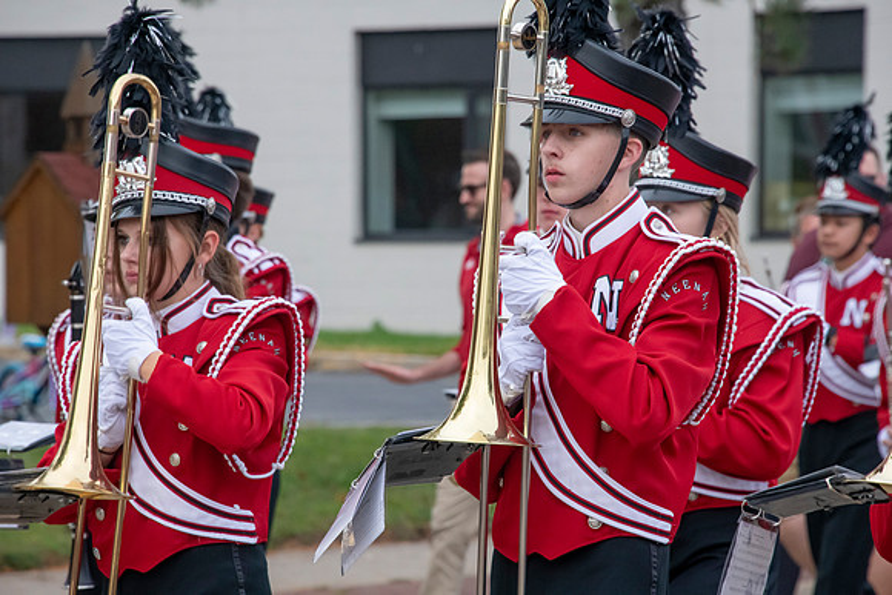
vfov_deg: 4.6
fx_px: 7435
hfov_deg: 6.9
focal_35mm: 300
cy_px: 298
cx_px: 446
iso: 3200
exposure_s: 1/400
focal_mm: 300
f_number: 11
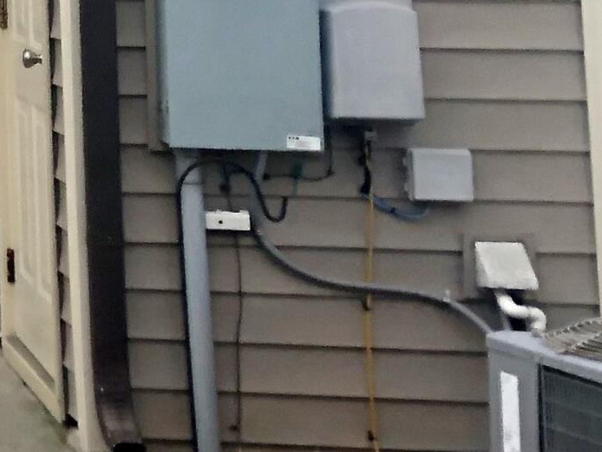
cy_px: -317
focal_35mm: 121
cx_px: -651
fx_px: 2105
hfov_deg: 13.6
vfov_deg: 11.5
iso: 20
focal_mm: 4
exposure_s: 1/666
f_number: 1.8
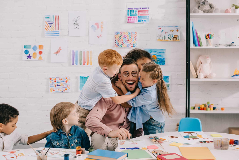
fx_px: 339
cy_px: 80
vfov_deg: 26.5
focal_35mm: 51
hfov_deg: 38.9
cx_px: 118
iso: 160
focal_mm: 50
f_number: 4
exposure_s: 1/160
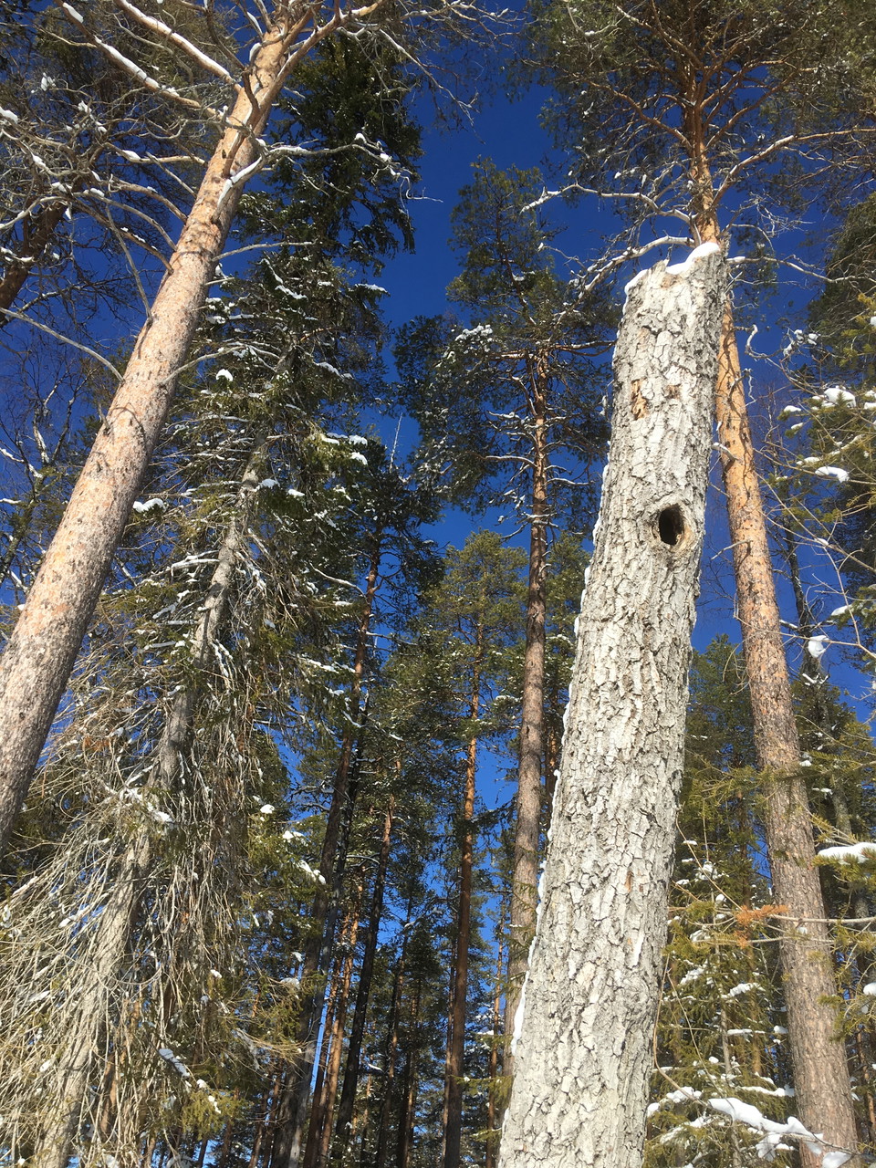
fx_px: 979
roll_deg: -4.9
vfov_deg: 61.7
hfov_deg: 48.2
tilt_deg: +37.8
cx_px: 438
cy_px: 584
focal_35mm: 29
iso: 25
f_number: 2.2
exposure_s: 1/1709
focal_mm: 4.15
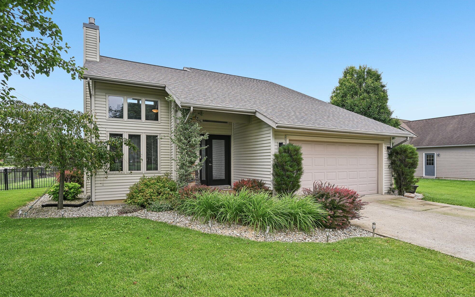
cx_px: 240
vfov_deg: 62.1
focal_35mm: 19
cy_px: 163
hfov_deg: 88.0
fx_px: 246
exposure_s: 1/1000
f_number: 4
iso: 400
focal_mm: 18
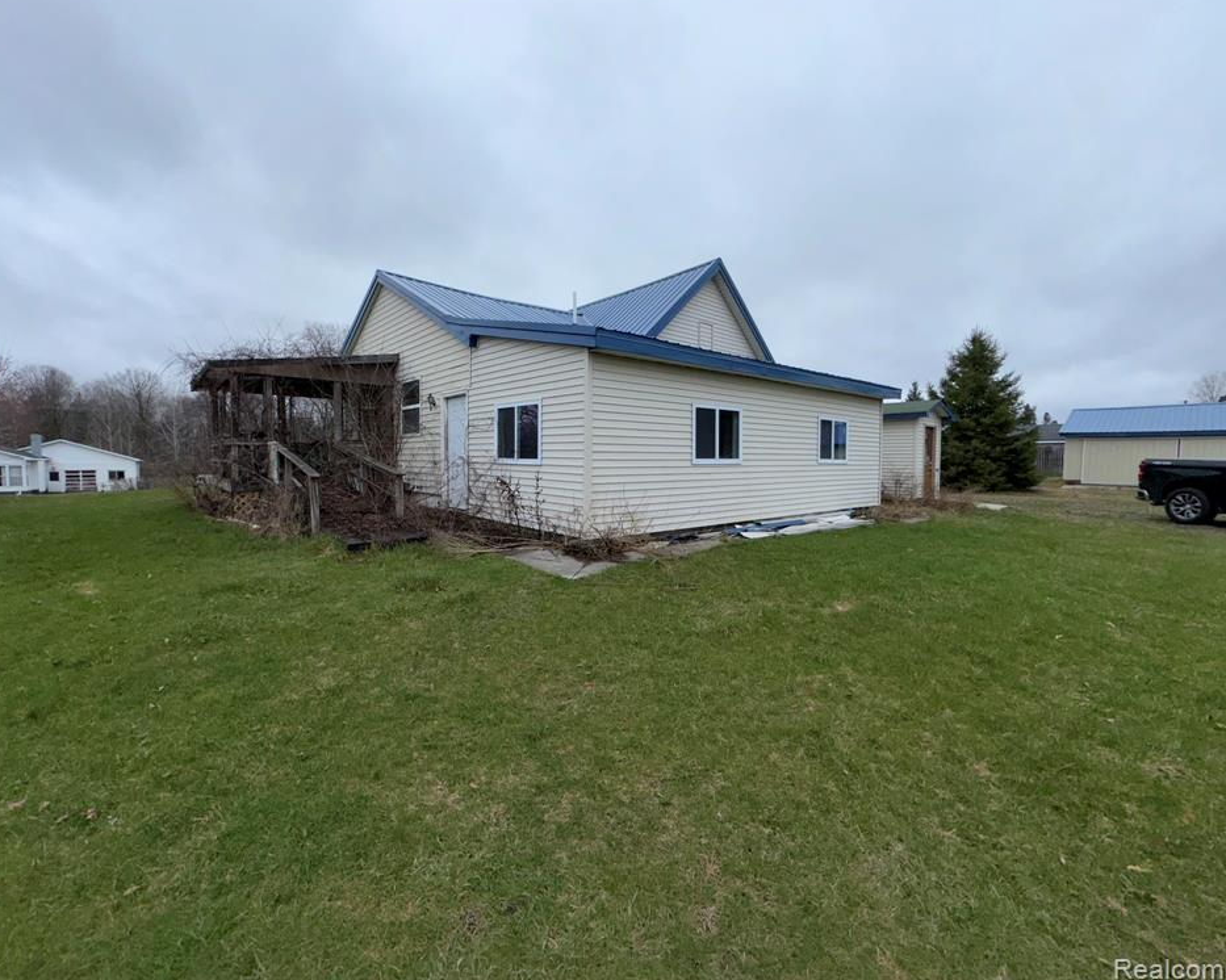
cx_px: 574
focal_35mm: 15
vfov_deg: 84.0
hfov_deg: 96.7
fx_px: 544
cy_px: 486
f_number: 2.2
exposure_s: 1/1126
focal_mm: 2.22
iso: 32
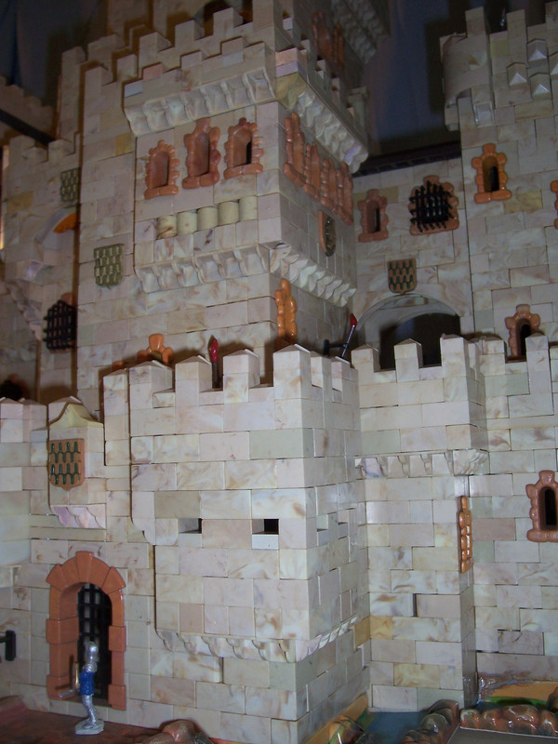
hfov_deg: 41.8
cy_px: 372
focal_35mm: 34
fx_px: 731
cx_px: 279
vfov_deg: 54.0
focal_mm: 5.6
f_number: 2.7
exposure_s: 1/60
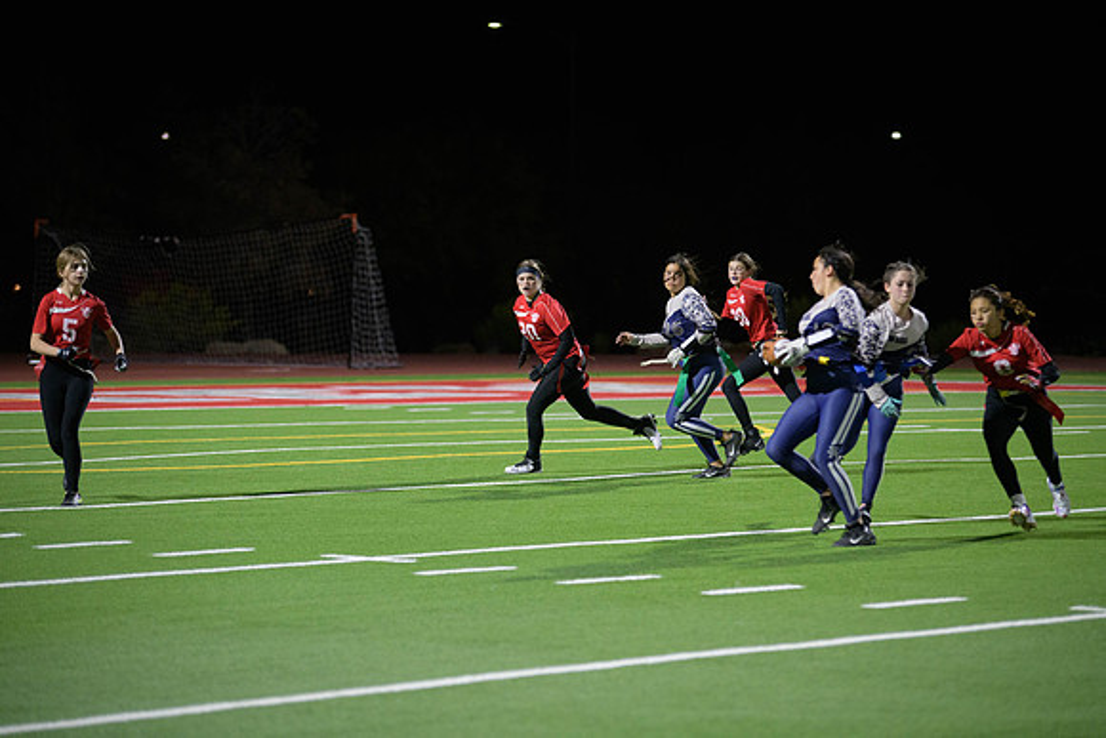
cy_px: 369
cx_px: 553
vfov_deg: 10.2
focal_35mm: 135
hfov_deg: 15.2
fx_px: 4148
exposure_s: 1/640
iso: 3600
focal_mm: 135
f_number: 2.8
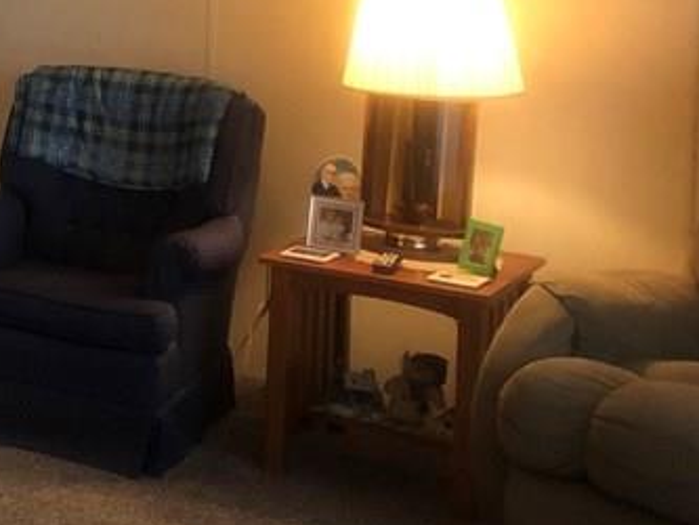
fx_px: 1737
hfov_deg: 19.8
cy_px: -86
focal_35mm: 86
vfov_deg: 16.5
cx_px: -336
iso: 80
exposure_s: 1/15
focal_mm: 4
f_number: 1.8
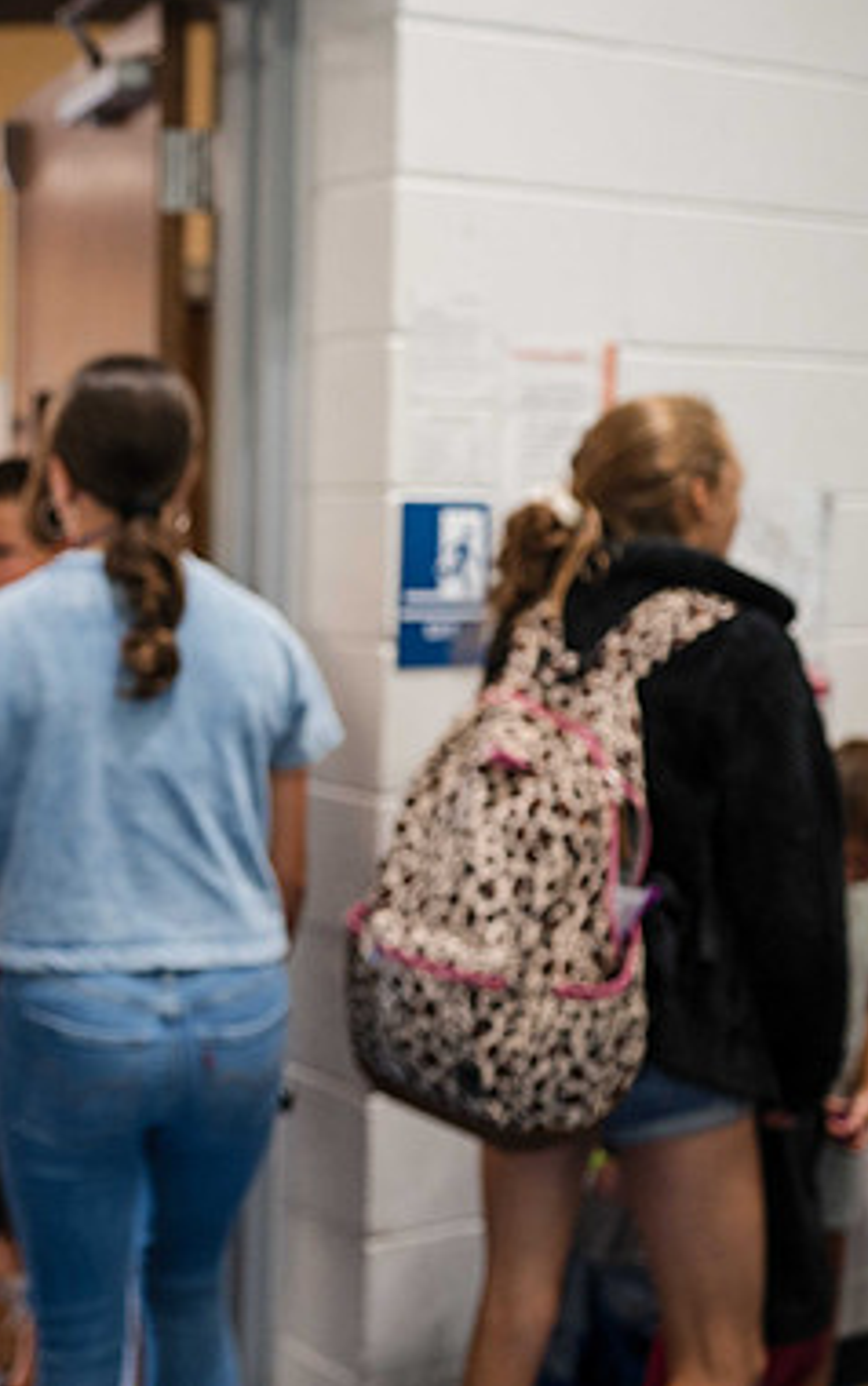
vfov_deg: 35.7
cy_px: 671
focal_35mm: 57
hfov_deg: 21.4
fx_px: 2154
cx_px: -132
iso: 1800
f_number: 2.8
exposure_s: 1/125
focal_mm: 35
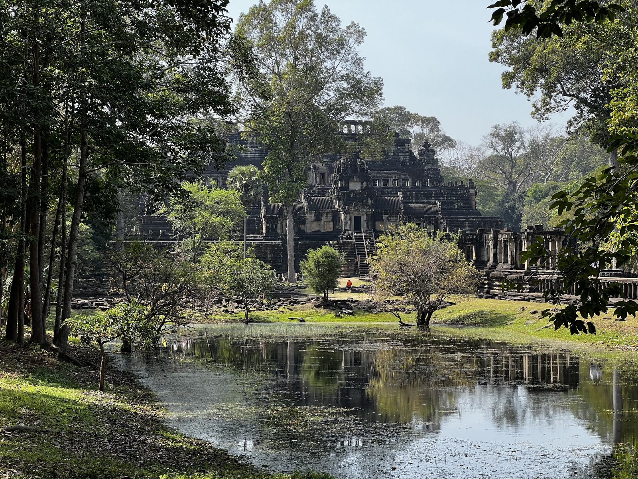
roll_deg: +0.2
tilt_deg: +1.0
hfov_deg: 25.3
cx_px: 319
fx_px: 1419
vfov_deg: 19.1
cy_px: 240
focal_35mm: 77
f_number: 2.8
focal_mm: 9
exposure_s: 1/288
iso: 32
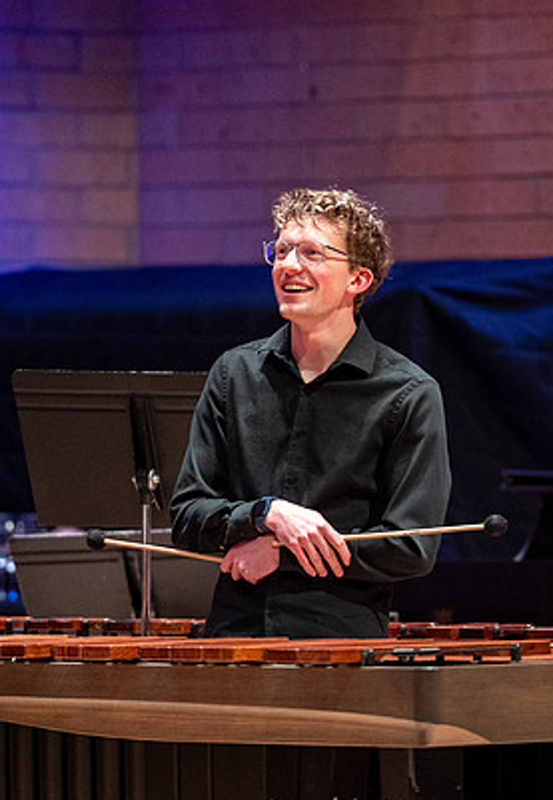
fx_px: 10051
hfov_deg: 3.2
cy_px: 377
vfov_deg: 4.6
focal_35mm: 447
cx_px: 255
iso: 3200
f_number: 2.8
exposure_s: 1/320
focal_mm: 200
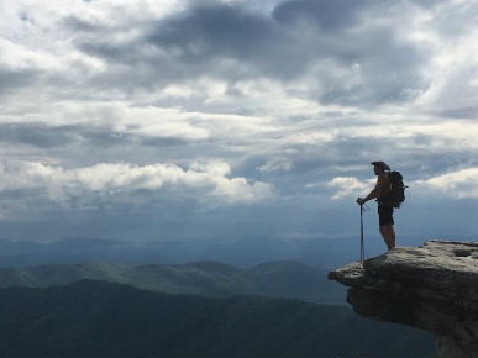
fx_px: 828
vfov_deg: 24.4
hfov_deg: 32.2
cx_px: 226
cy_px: 210
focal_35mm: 60
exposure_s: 1/5917
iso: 25
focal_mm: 4.15
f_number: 2.2
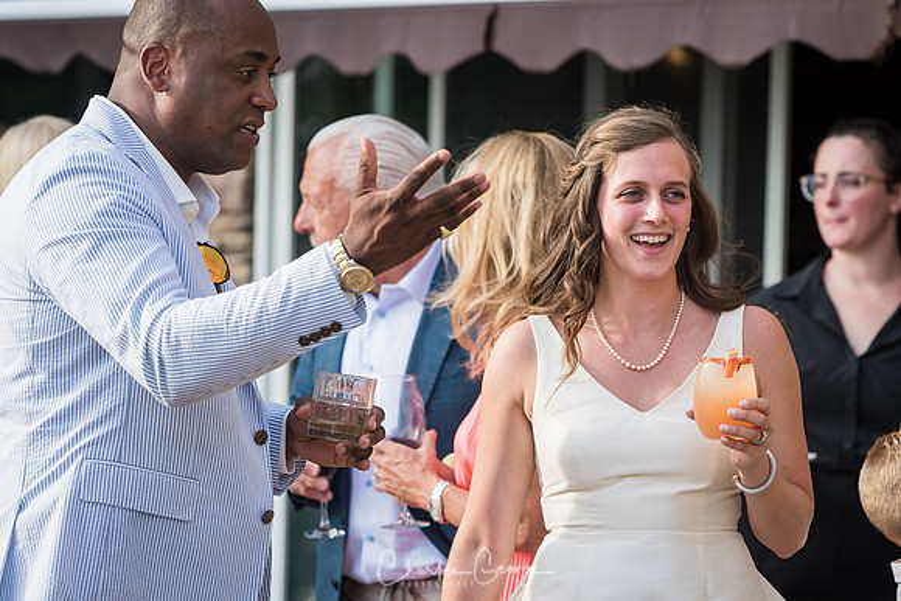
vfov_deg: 7.0
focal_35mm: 195
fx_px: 4881
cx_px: 450
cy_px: 300
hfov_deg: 10.5
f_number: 4
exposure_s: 1/320
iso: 200
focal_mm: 130
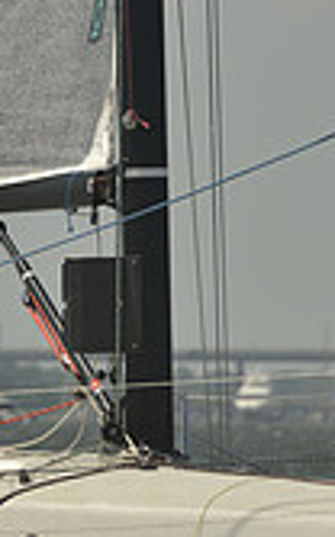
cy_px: 397
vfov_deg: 2.5
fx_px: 12449
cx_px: -557
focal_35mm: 850
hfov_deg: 1.5
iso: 280
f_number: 10
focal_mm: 240
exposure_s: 1/1250
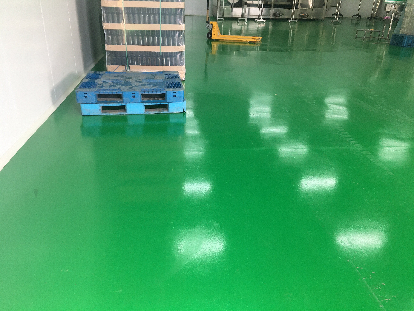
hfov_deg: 61.7
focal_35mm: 29
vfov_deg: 48.2
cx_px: 207
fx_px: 347
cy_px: 156
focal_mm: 4.15
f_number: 2.2
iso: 32
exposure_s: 1/33
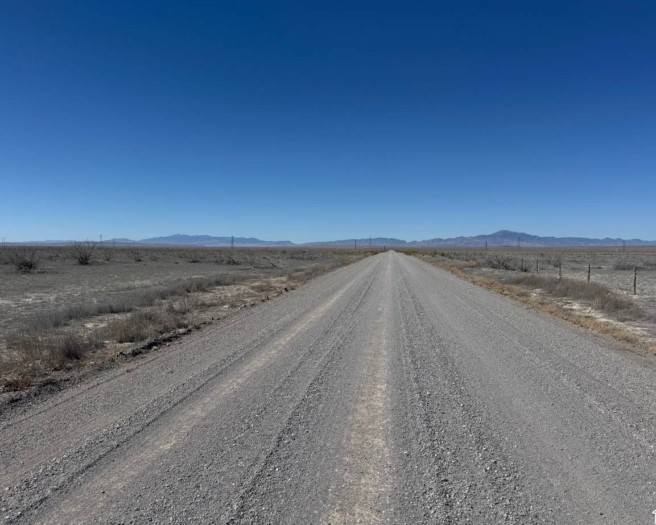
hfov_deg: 66.0
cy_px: 257
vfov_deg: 54.9
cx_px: 314
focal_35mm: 26
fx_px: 505
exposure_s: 1/9009
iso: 80
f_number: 1.78
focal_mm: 6.76
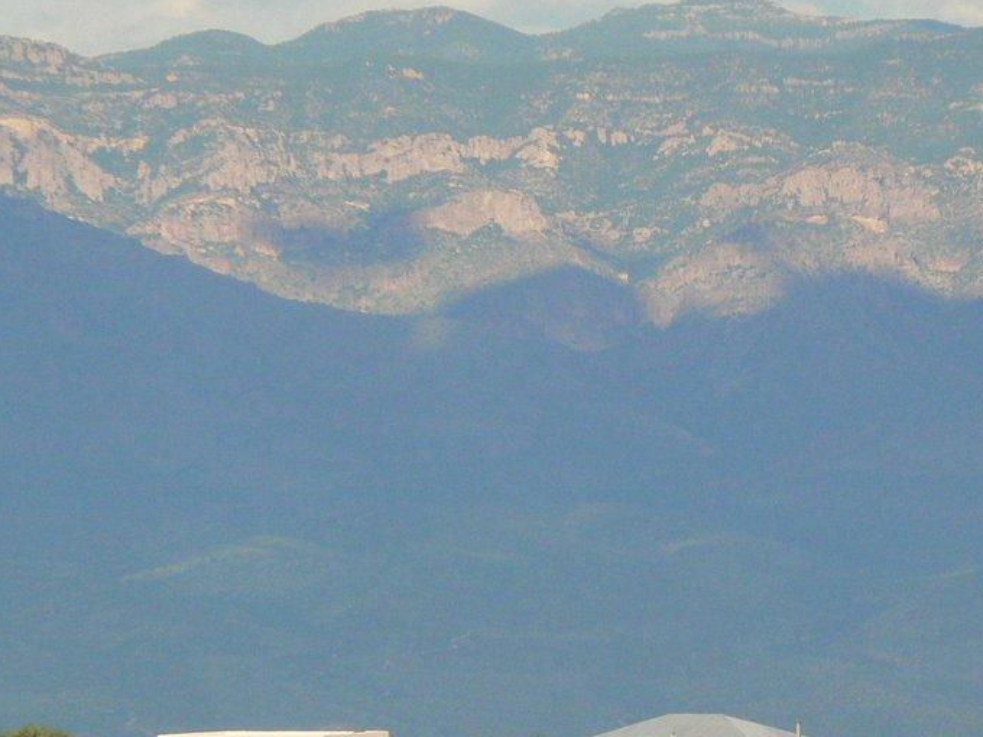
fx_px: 18487
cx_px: 643
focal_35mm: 651
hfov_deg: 3.0
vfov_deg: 2.3
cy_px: 506
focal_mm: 72
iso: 200
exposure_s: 1/800
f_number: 8
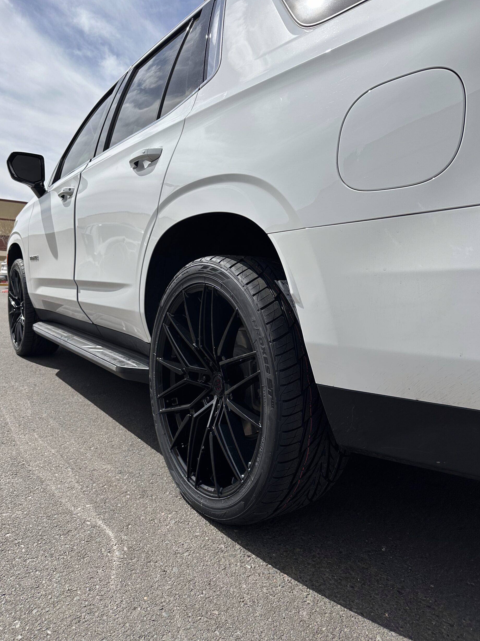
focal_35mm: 25
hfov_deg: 54.9
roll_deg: -1.6
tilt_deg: -3.5
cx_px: 234
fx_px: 462
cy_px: 314
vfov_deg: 69.4
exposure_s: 1/8197
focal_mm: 6.86
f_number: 1.78
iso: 80
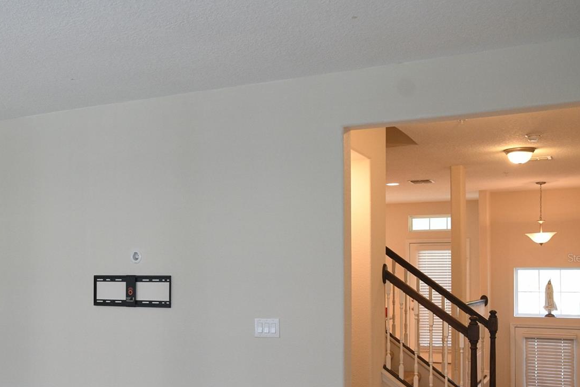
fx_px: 709
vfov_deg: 30.3
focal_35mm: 44
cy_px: 258
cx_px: 190
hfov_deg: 43.8
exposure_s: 1/60
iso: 1000
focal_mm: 20
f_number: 5
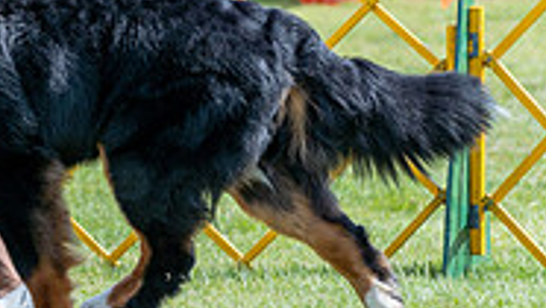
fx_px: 8187
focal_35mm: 565
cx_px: -156
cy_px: -84
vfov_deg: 2.2
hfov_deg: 3.8
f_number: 5
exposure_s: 1/1600
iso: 400
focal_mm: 173
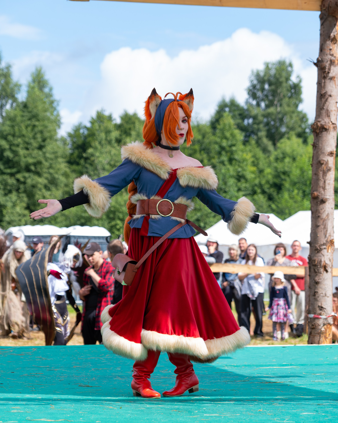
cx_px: 170
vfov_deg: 21.0
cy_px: 207
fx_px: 1138
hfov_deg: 16.9
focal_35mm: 91
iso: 200
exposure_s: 1/1250
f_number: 3.2
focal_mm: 53.3
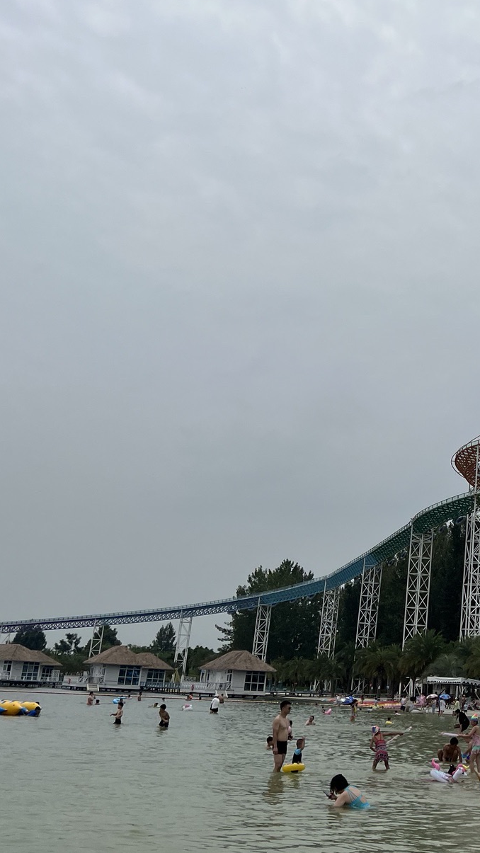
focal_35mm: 47
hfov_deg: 24.1
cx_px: 500
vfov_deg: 43.6
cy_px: 352
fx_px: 1063
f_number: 1.5
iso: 50
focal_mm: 5.7
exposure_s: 1/16393
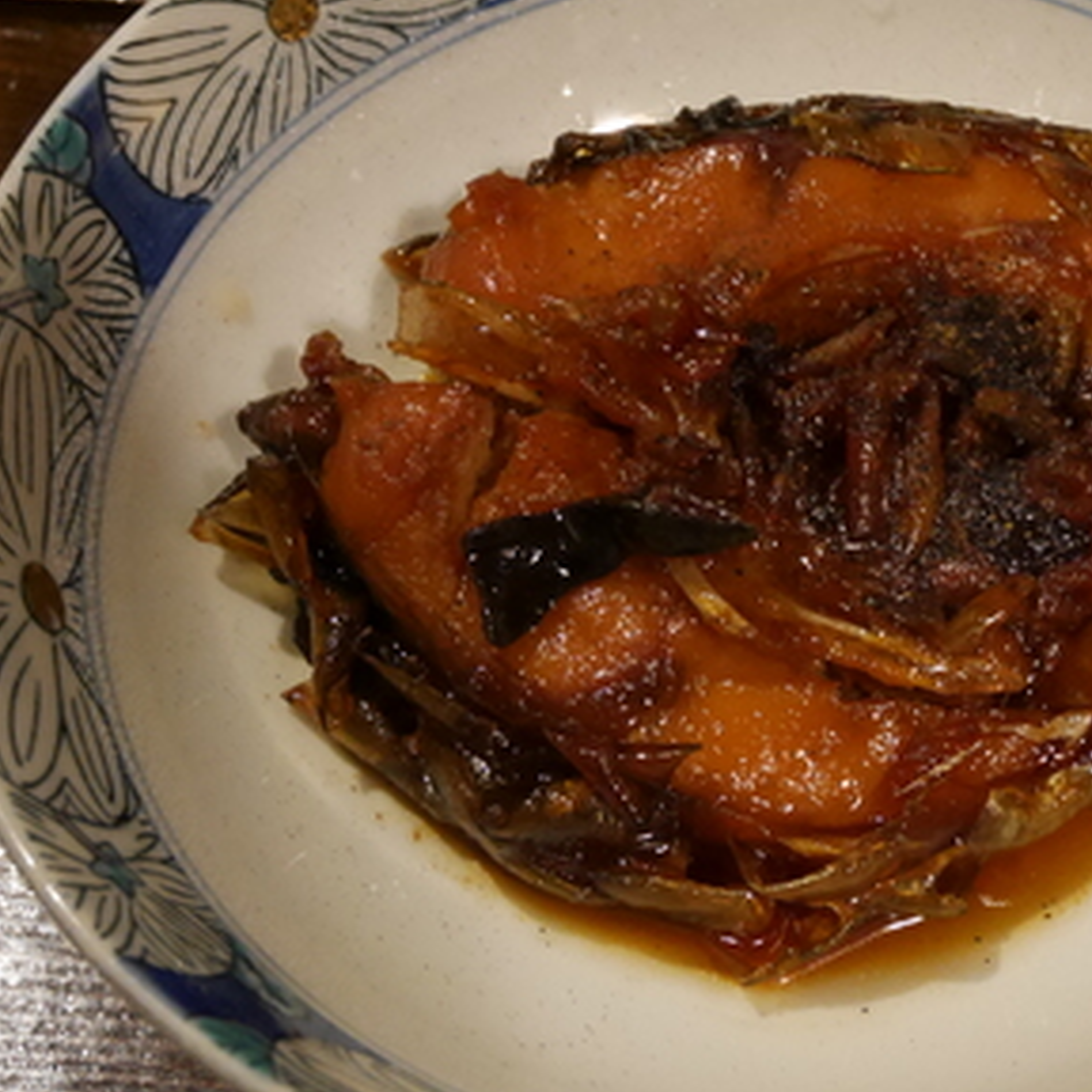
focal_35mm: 70
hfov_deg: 24.3
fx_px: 2498
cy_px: 518
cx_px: 868
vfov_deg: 24.7
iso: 3200
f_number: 4.3
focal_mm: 19
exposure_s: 1/20
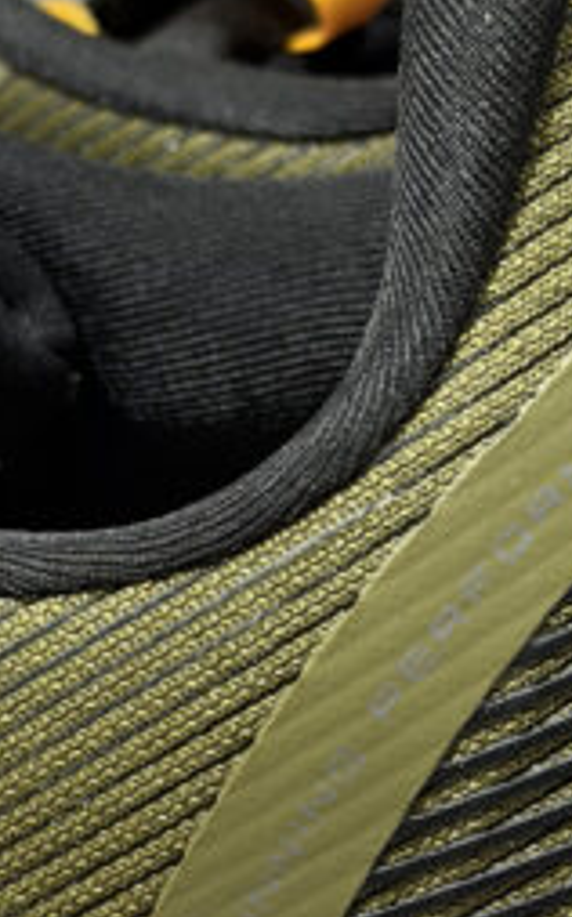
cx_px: 409
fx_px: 4018
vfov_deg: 13.0
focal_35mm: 161
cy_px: 536
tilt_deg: -18.8
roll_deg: +18.0
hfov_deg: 8.1
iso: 400
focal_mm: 6.76
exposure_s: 1/30
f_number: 1.78
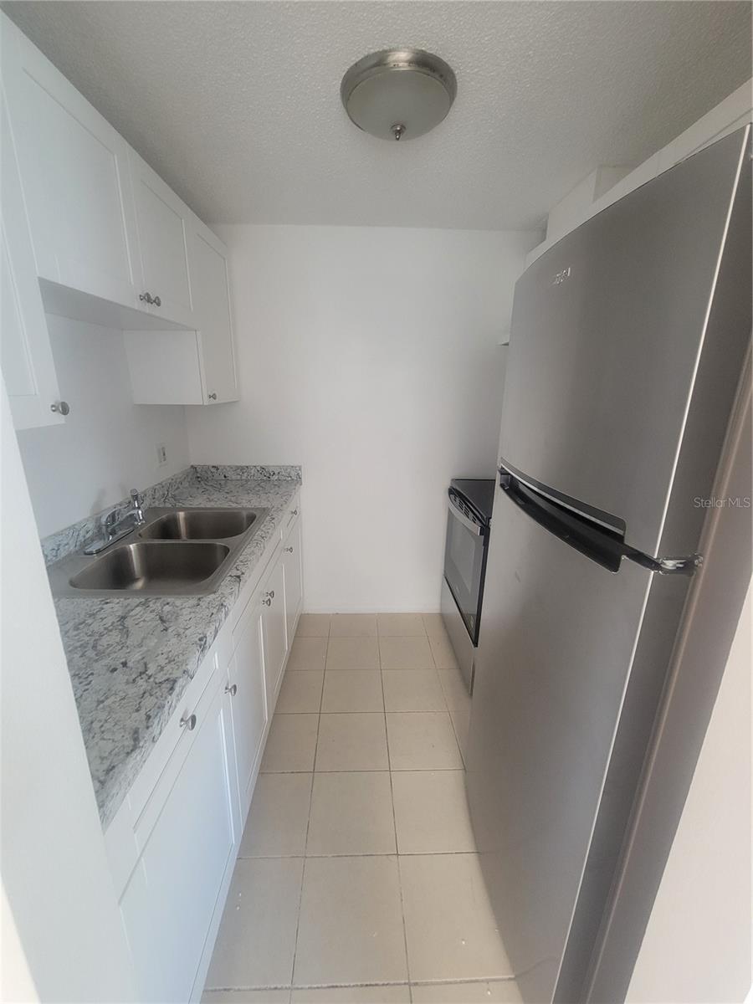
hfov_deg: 89.9
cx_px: 376
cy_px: 502
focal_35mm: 13
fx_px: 377
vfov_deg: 106.2
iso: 320
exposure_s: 1/40
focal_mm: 2.2
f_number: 2.2
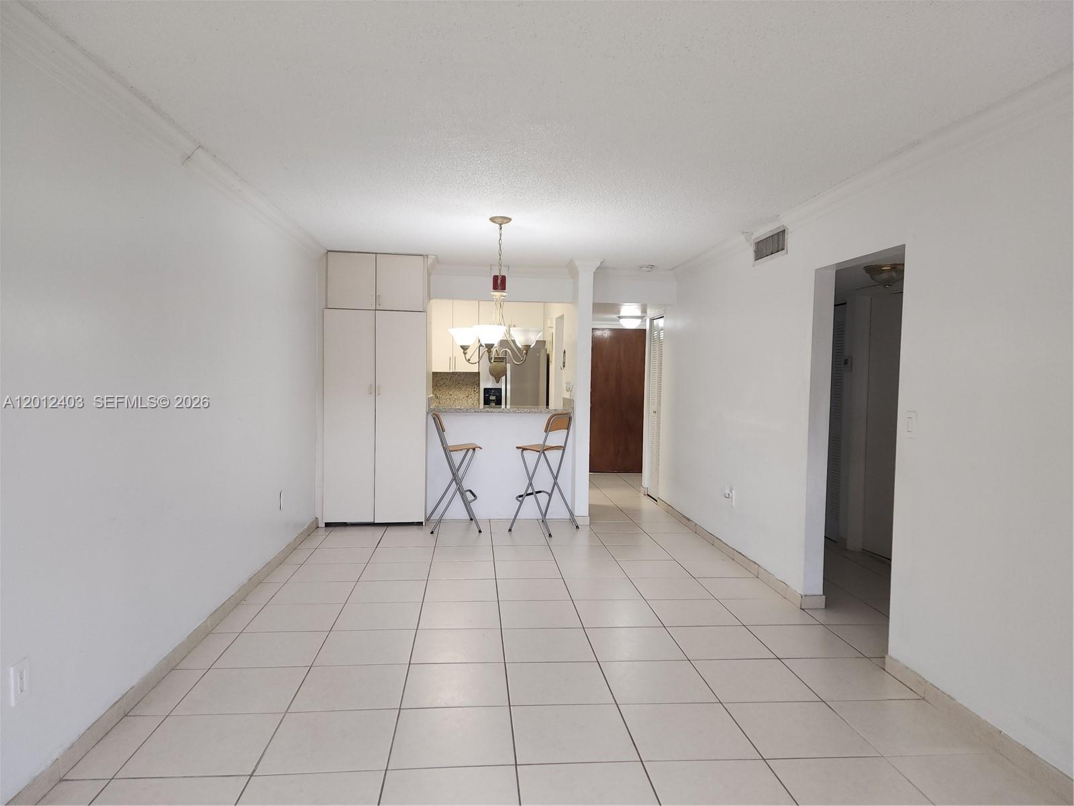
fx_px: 714
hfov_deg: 73.9
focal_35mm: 23
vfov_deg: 58.9
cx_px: 537
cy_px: 403
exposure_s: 1/60
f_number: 1.8
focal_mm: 6.4
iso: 64
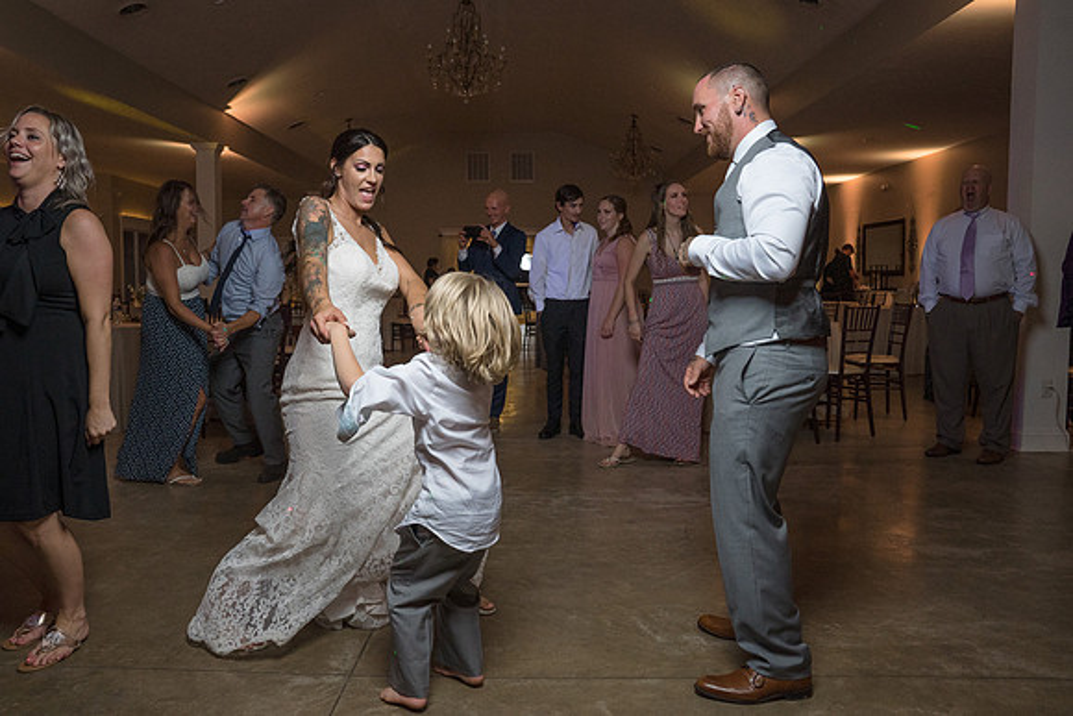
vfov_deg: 46.5
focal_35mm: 28
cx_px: 498
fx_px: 834
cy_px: 350
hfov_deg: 65.4
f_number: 5.6
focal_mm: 26
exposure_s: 1/200
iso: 2000
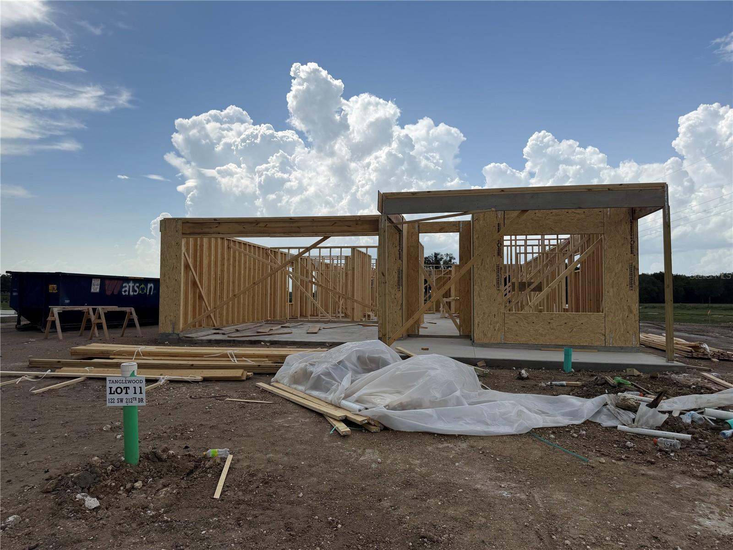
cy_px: 275
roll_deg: +0.7
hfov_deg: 71.6
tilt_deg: +1.6
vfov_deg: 56.8
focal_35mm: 24
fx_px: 508
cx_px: 366
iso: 80
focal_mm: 6.76
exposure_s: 1/6173
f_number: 1.78
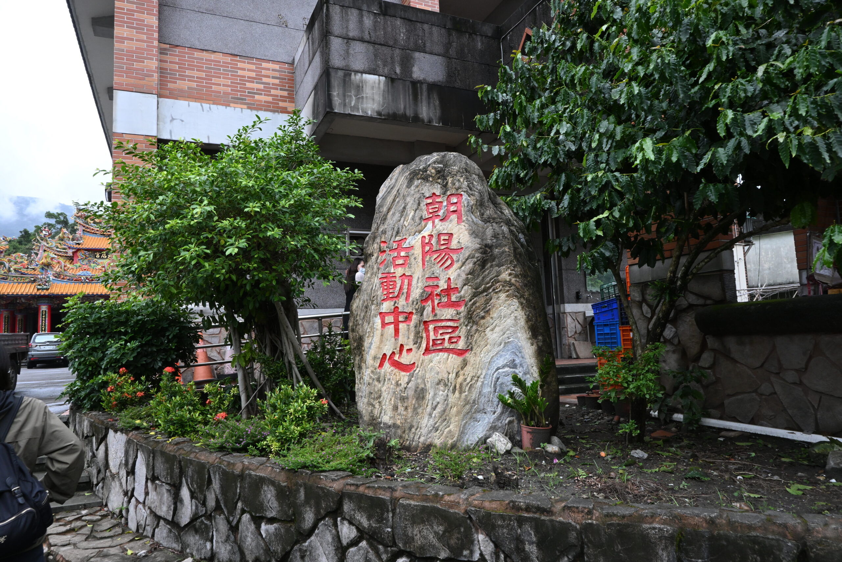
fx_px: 561
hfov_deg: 73.7
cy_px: 281
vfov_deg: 53.1
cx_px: 421
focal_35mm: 24
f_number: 10
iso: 640
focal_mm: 16
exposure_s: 1/320
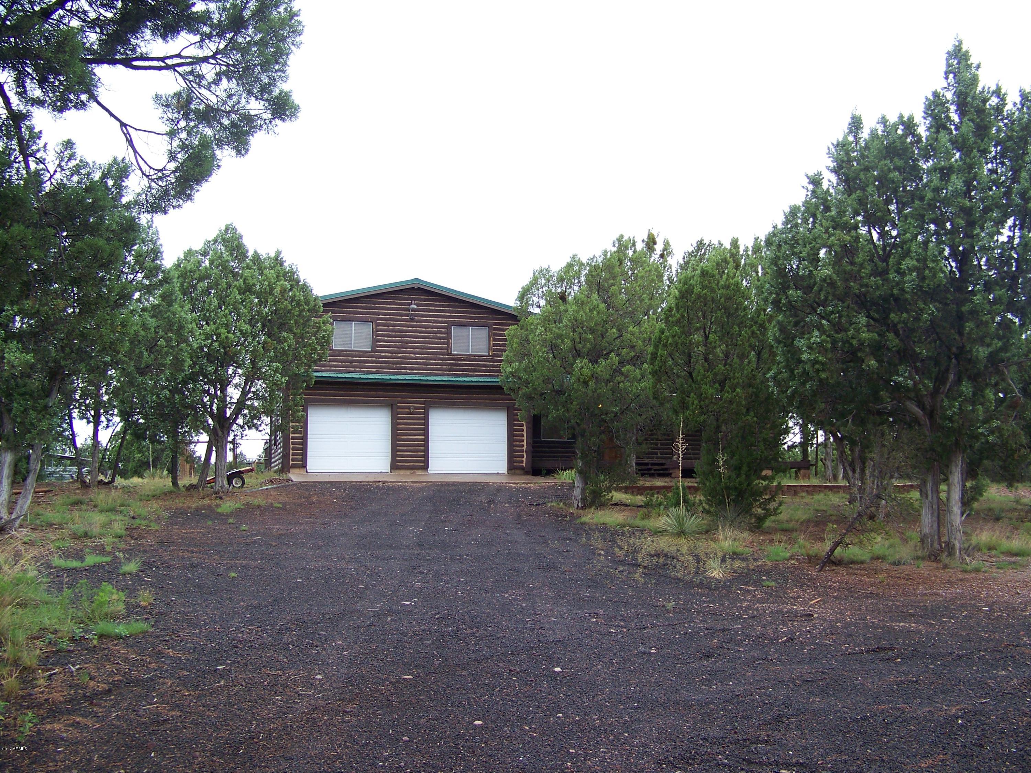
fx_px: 1072
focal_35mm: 36
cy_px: 386
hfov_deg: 51.4
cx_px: 516
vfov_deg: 39.7
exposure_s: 1/125
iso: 64
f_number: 2.8
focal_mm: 5.85
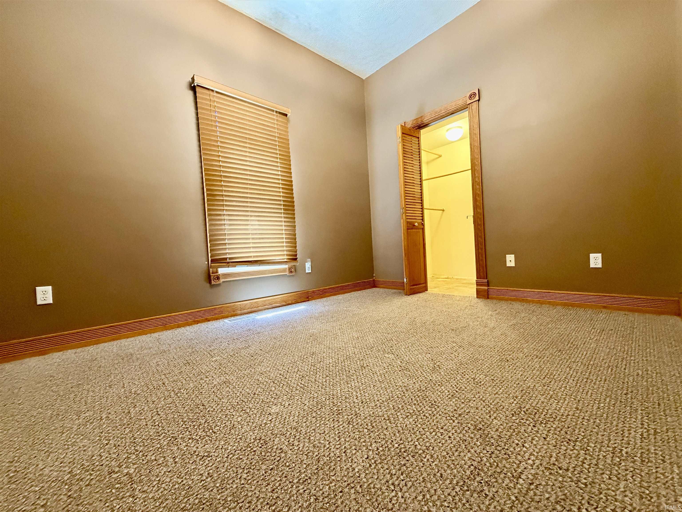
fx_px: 276
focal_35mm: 14
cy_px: 256
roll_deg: +3.7
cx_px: 341
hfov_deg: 102.1
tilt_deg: -0.9
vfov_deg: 85.7
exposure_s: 1/60
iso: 800
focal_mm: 2.22
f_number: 2.2
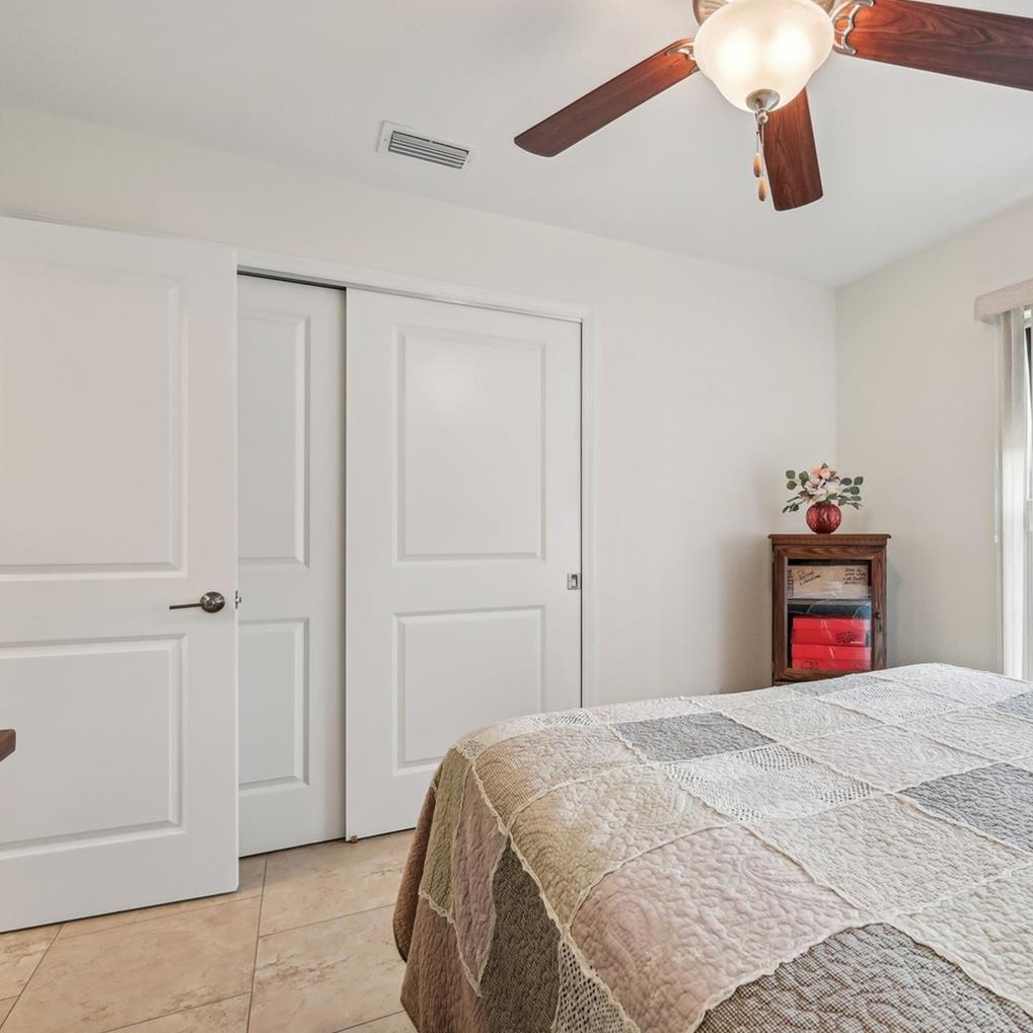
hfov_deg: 73.3
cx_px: 657
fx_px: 675
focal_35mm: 20
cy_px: 526
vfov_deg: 74.8
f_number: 8
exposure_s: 1/15
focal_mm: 15
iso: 400
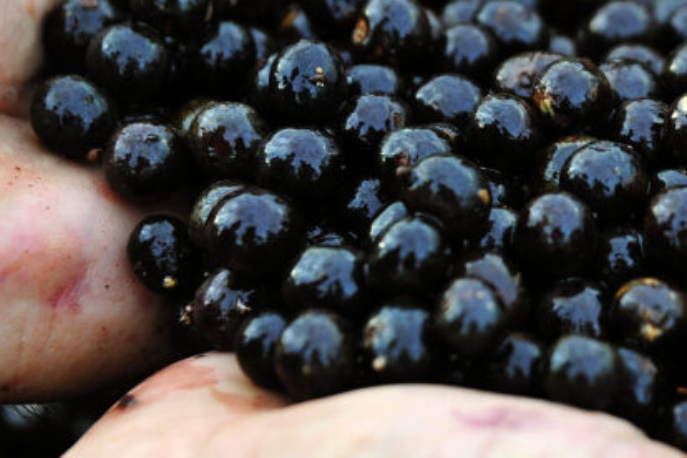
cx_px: 705
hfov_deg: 9.7
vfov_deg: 6.5
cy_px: 107
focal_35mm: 210
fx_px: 4007
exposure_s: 1/30
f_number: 4
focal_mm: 85
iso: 320
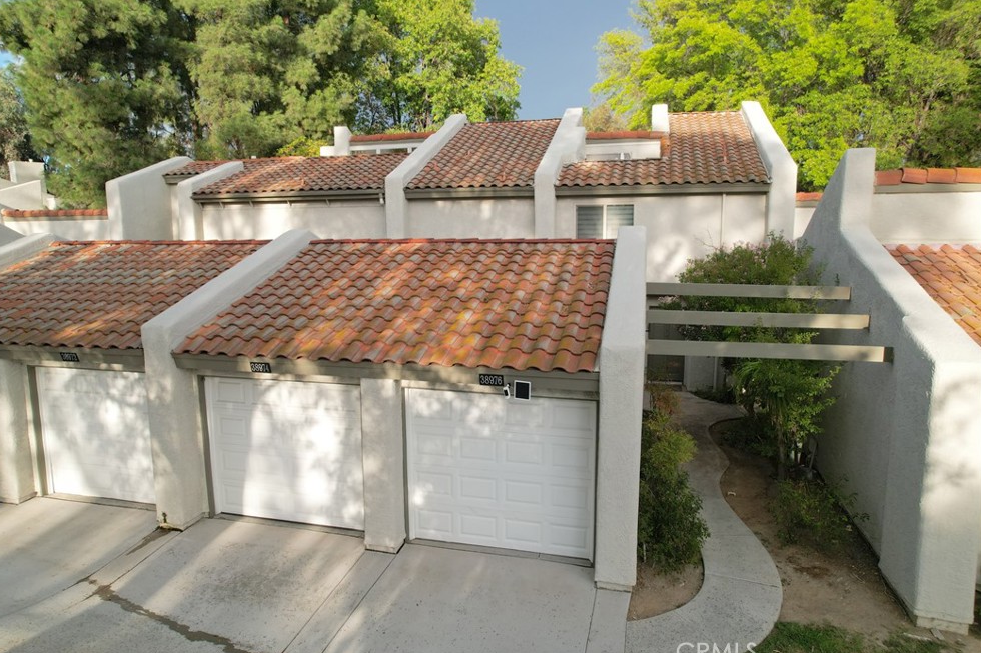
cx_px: 472
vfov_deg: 55.1
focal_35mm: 23
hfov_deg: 76.1
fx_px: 627
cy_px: 324
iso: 140
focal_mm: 8.38
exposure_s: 1/640
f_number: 2.8
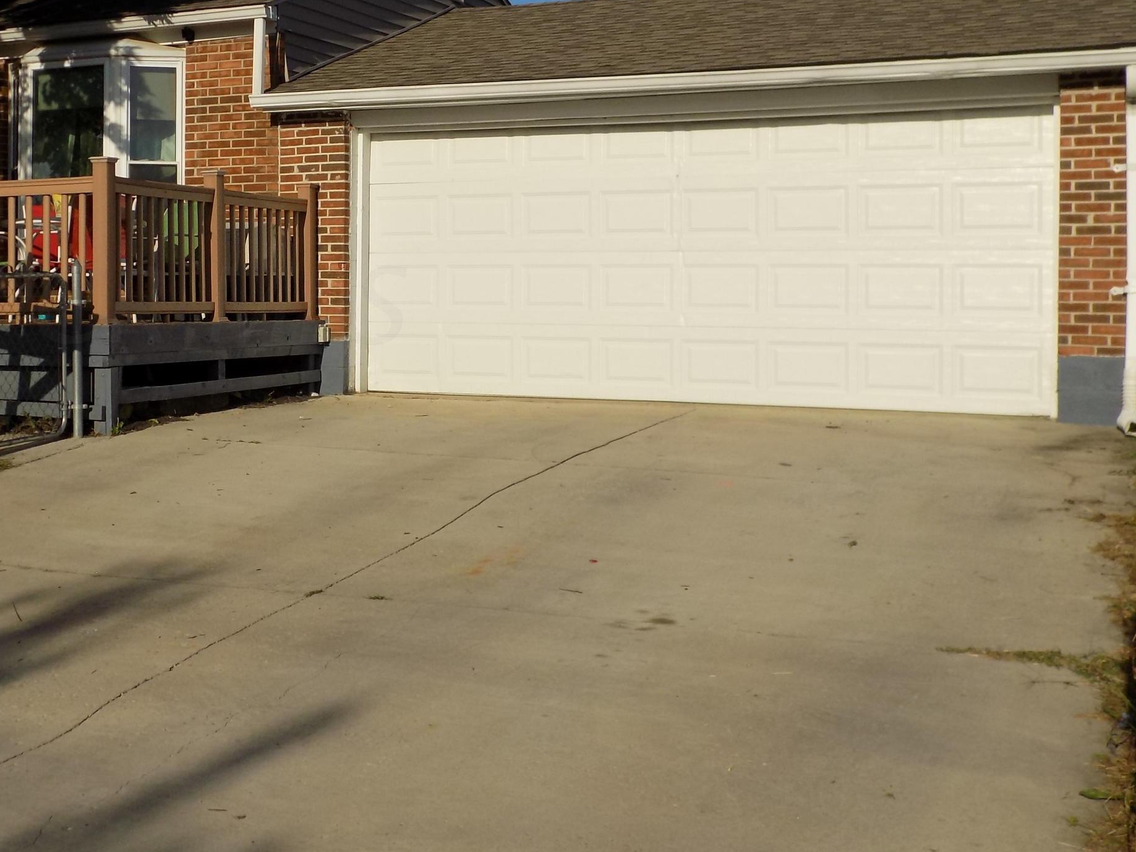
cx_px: 221
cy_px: 304
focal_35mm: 49
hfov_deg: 37.5
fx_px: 1608
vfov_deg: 29.5
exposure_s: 1/200
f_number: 10.6
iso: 80
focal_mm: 5.3
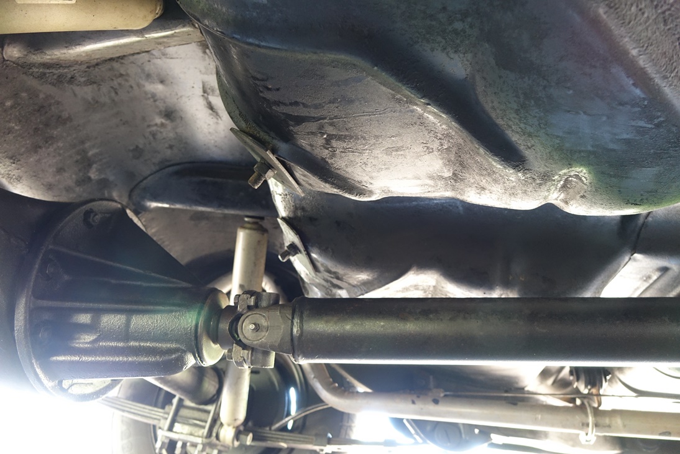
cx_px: 340
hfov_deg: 73.7
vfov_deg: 53.2
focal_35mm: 24
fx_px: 453
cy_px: 227
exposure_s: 1/30
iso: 800
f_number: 2.8
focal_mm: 8.8
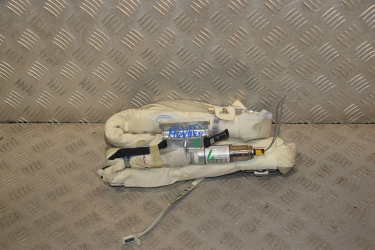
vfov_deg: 28.0
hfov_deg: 41.1
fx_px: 500
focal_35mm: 48
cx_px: 188
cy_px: 125
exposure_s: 1/200
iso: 800
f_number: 8
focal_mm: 32
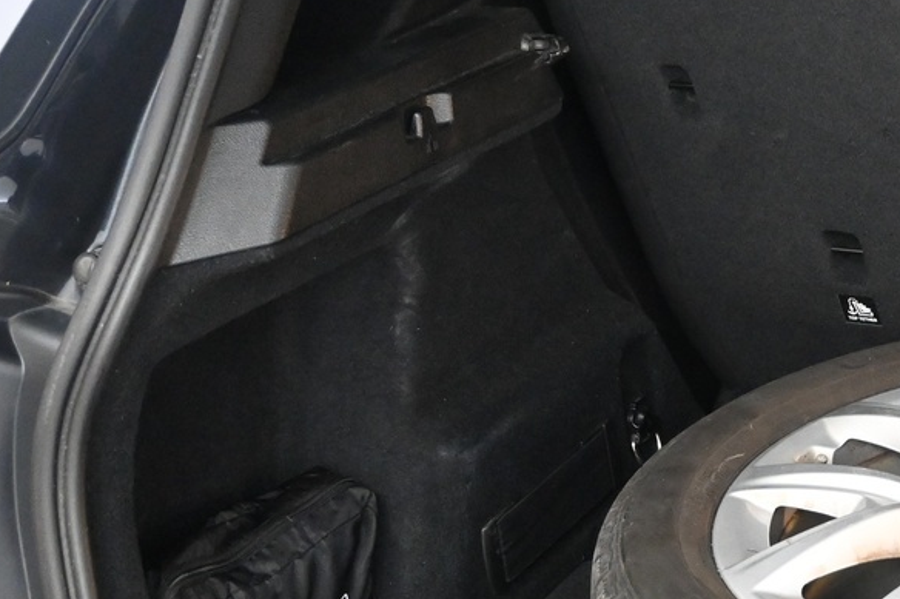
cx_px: 1093
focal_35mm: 87
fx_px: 2184
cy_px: 482
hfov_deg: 21.5
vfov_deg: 15.5
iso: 3200
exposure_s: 1/50
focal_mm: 21
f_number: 4
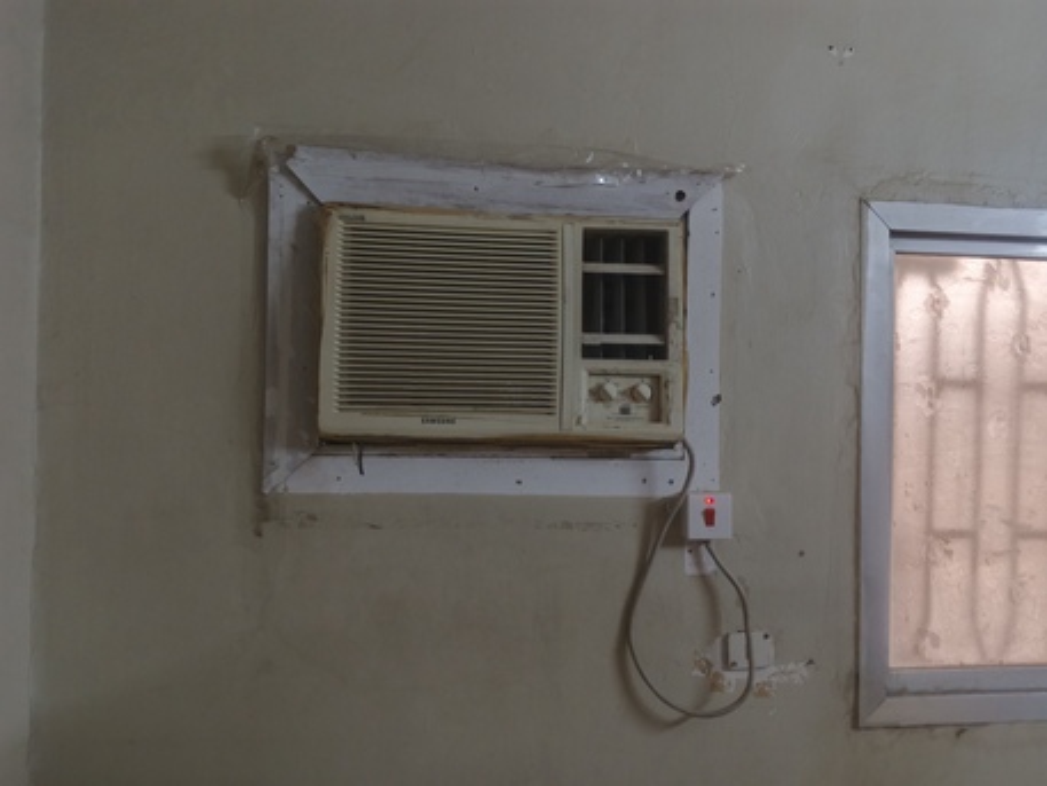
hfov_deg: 73.9
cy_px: 393
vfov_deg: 58.9
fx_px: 696
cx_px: 524
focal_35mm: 23
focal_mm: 4.09
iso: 953
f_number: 1.6
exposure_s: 1/30
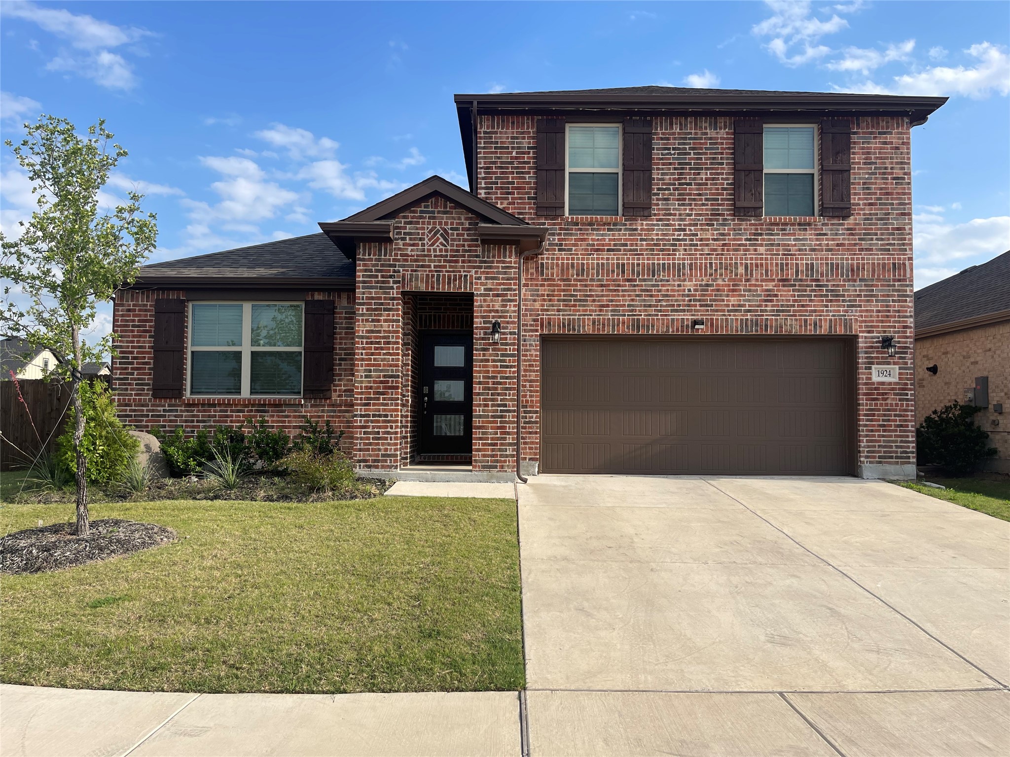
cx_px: 505
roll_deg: -0.1
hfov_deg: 69.4
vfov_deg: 54.9
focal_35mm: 25
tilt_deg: +2.4
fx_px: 729
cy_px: 378
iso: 32
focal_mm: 5.1
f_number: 1.6
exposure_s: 1/2545
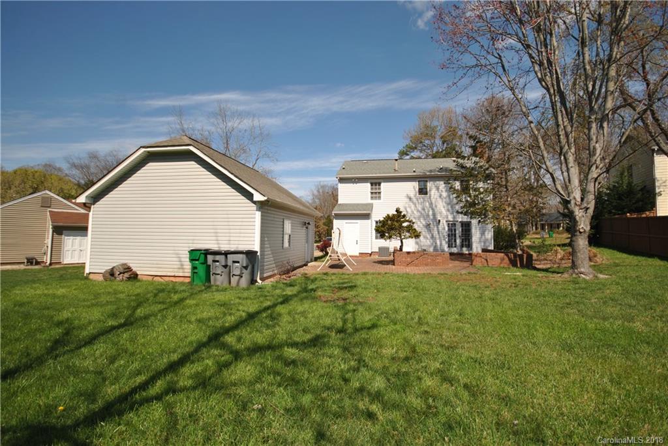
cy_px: 223
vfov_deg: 77.4
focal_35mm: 15
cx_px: 334
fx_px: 278
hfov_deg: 100.4
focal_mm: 10
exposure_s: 1/1000
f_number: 4
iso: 100
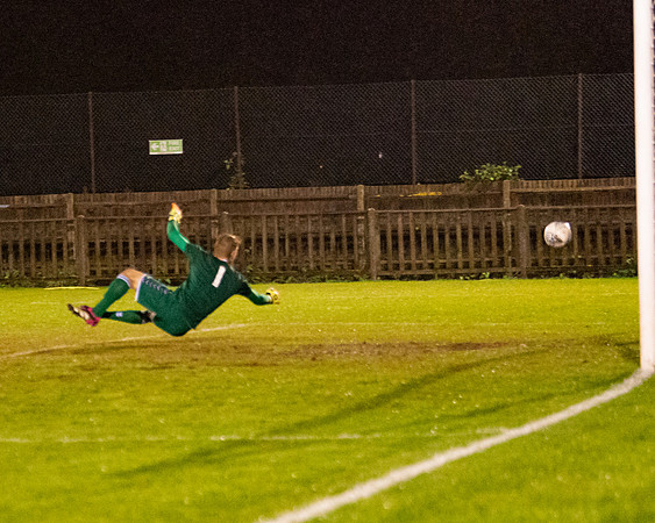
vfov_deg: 8.1
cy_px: 254
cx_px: 224
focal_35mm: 191
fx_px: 3701
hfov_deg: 10.1
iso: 8000
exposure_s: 1/1250
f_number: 2.8
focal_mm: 102
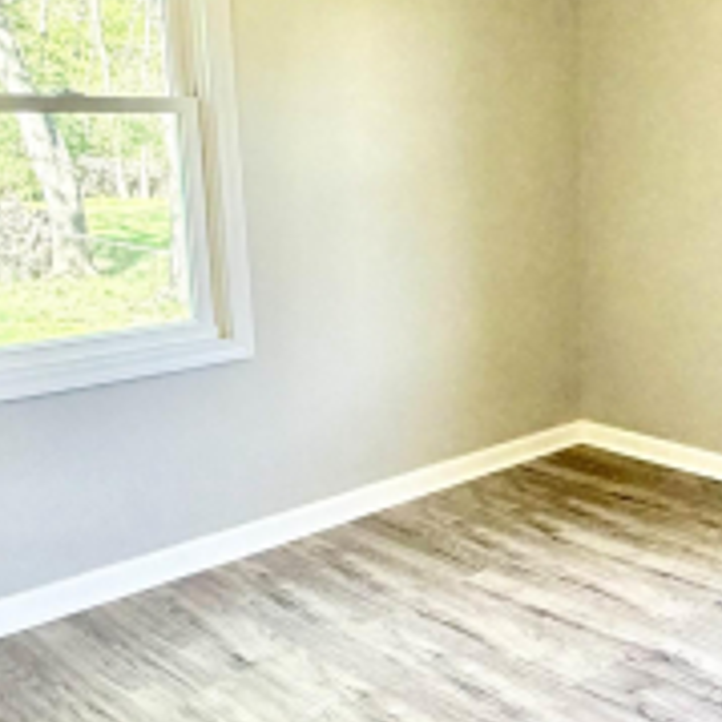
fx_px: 1085
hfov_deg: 32.9
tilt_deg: -10.5
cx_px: 764
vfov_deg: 36.7
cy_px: 311
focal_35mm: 46
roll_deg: -0.7
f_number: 2.2
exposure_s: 1/120
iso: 250
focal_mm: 2.22
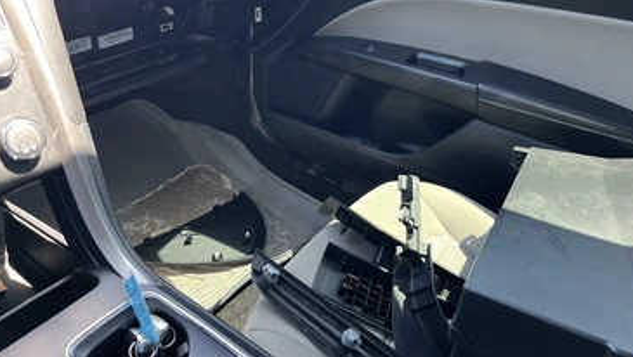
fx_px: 521
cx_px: 340
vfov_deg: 37.3
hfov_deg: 62.5
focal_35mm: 31
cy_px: 106
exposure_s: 1/122
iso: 100
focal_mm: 5.1
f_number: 1.6
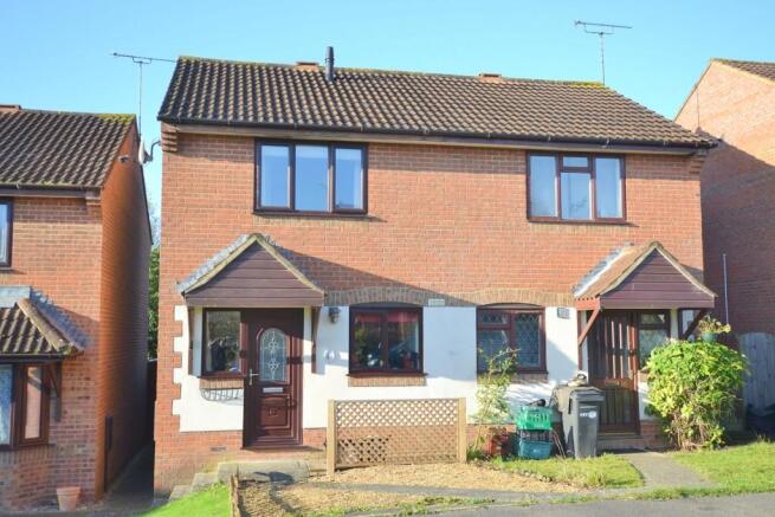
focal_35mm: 36
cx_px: 388
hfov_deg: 53.1
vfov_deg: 36.9
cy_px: 258
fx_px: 775
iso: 100
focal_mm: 24
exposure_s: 1/100
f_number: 6.3
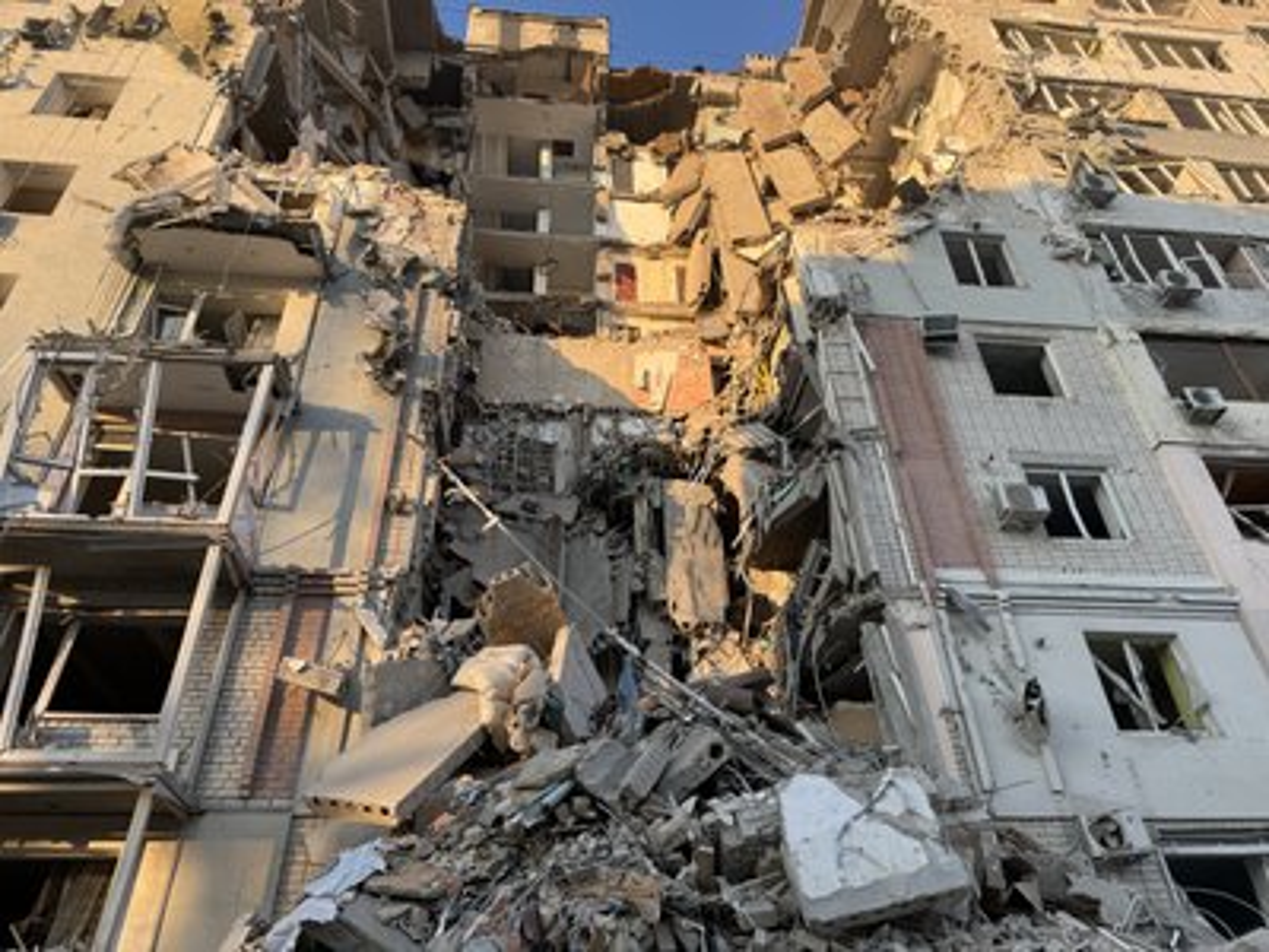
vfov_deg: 56.8
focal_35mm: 24
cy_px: 476
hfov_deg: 71.6
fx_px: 880
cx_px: 634
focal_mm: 6.86
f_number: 1.78
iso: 80
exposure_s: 1/912
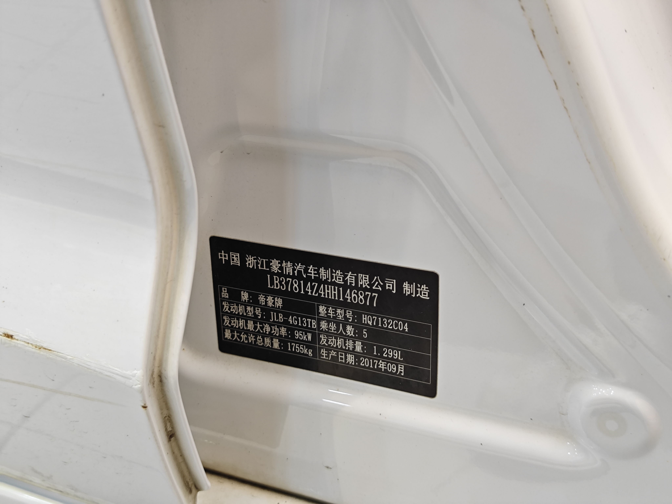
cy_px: 252
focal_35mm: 46
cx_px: 336
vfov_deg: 31.5
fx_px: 893
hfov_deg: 41.2
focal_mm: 8.7
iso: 320
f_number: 1.9
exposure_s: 1/77
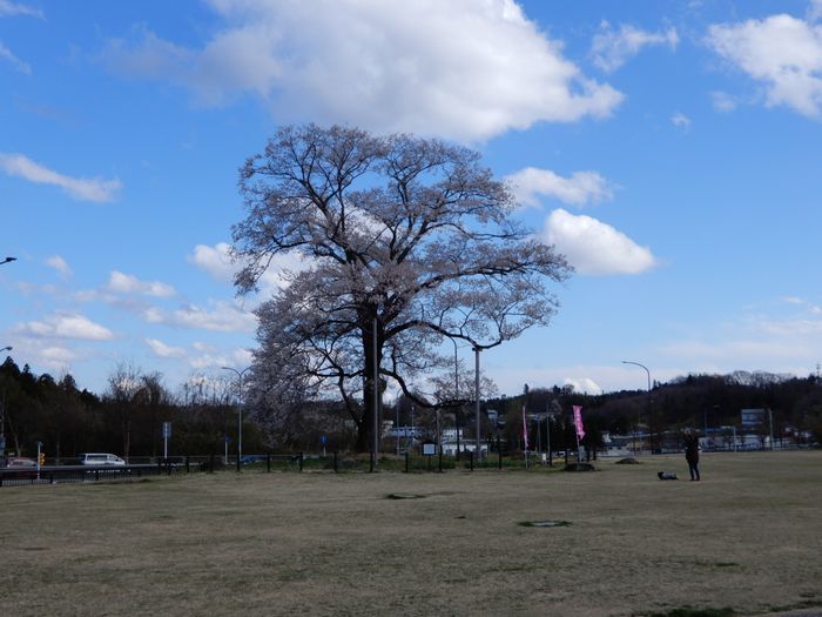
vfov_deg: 34.3
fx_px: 997
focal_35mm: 42
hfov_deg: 44.8
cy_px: 308
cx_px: 411
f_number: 4
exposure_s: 1/800
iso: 80
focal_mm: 7.5
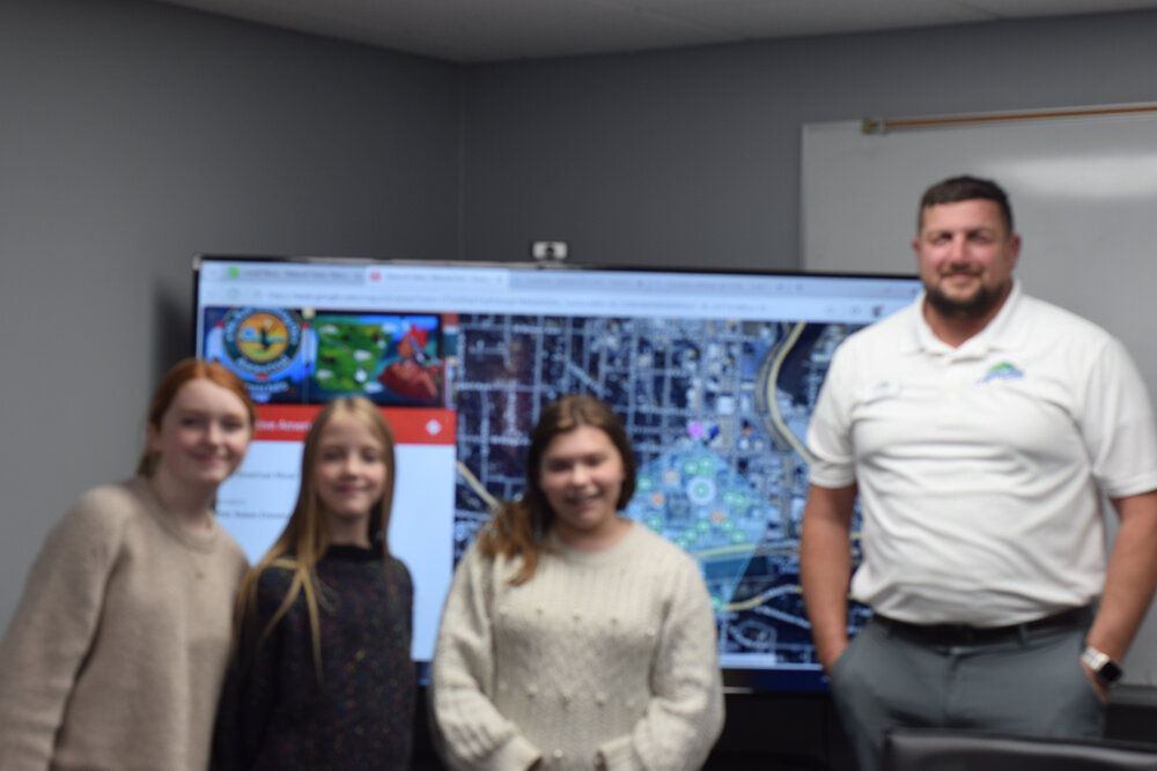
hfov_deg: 27.0
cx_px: 578
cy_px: 386
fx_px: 2411
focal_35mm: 75
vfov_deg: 18.2
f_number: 5
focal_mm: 50
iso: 400
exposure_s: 1/100
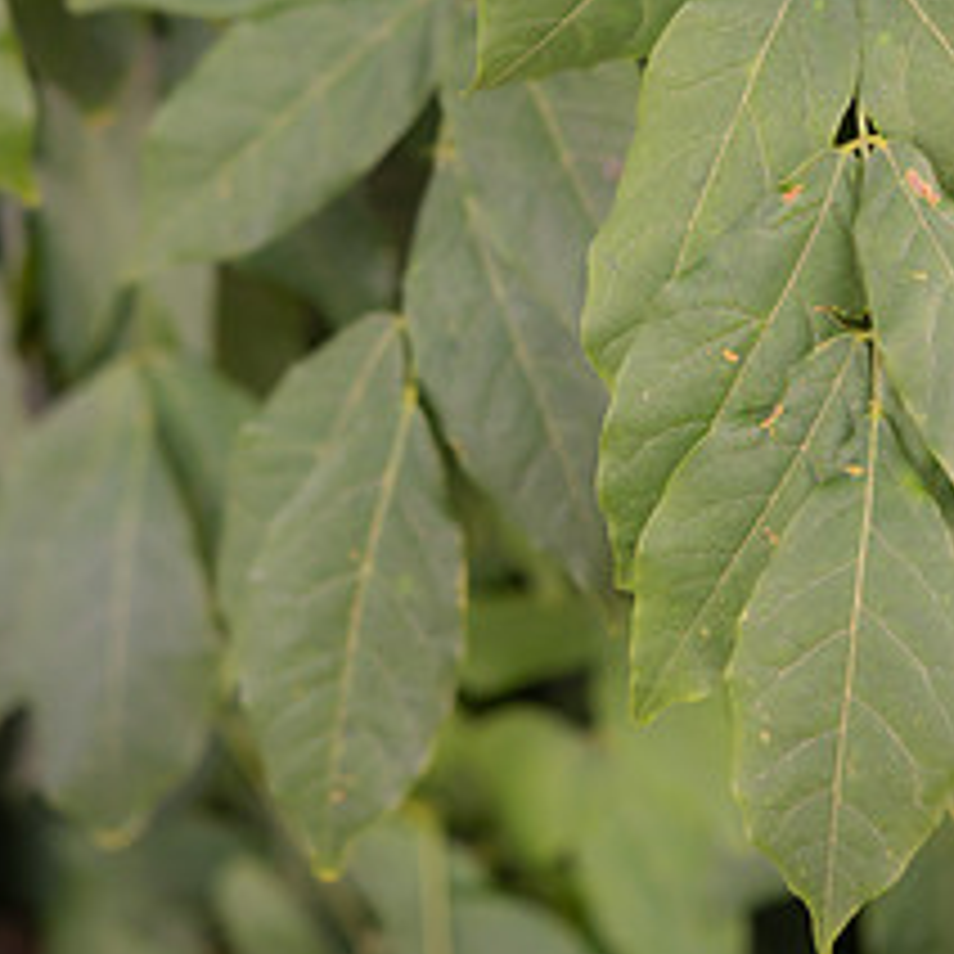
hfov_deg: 16.1
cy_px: 22
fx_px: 3367
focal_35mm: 108
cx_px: 626
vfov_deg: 15.8
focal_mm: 60
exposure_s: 1/100
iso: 500
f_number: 4.5
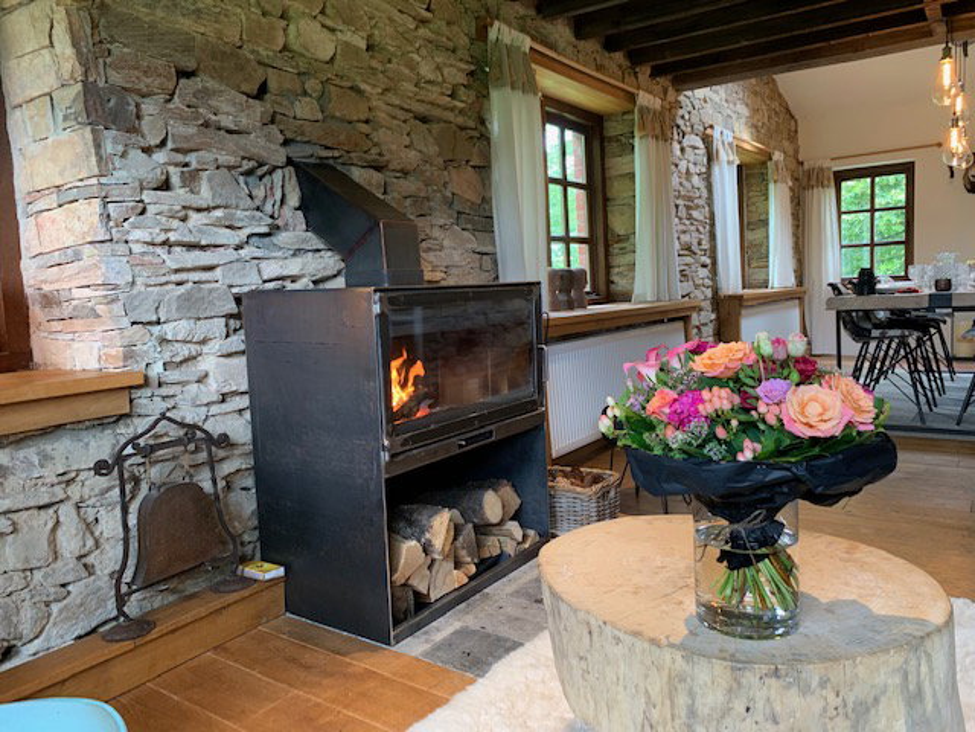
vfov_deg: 53.1
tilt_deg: -6.7
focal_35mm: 26
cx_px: 488
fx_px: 732
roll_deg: +2.3
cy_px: 366
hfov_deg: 67.3
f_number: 1.8
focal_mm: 4.25
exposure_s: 1/50
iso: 125
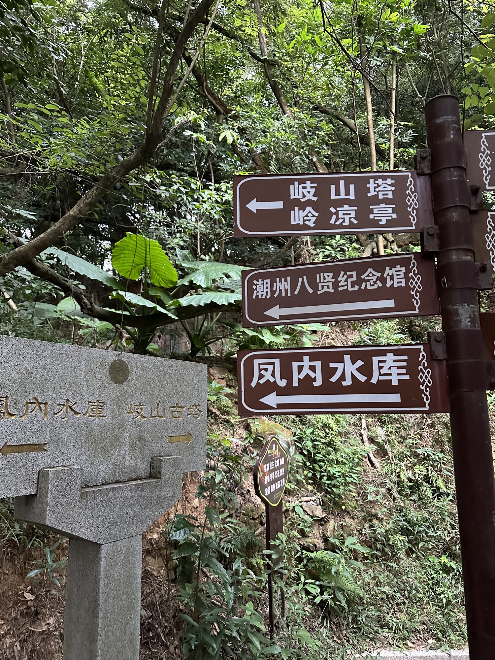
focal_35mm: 24
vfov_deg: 71.6
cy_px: 330
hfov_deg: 56.8
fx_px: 458
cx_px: 248
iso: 1000
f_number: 1.78
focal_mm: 6.86
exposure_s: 1/39
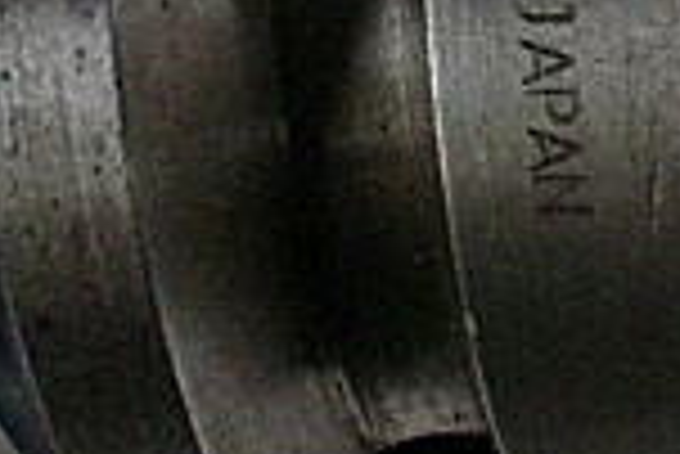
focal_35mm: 154
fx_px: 2912
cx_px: 1351
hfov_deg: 11.9
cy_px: -90
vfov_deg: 8.8
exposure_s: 1/60
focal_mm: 6.3
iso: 160
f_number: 3.1
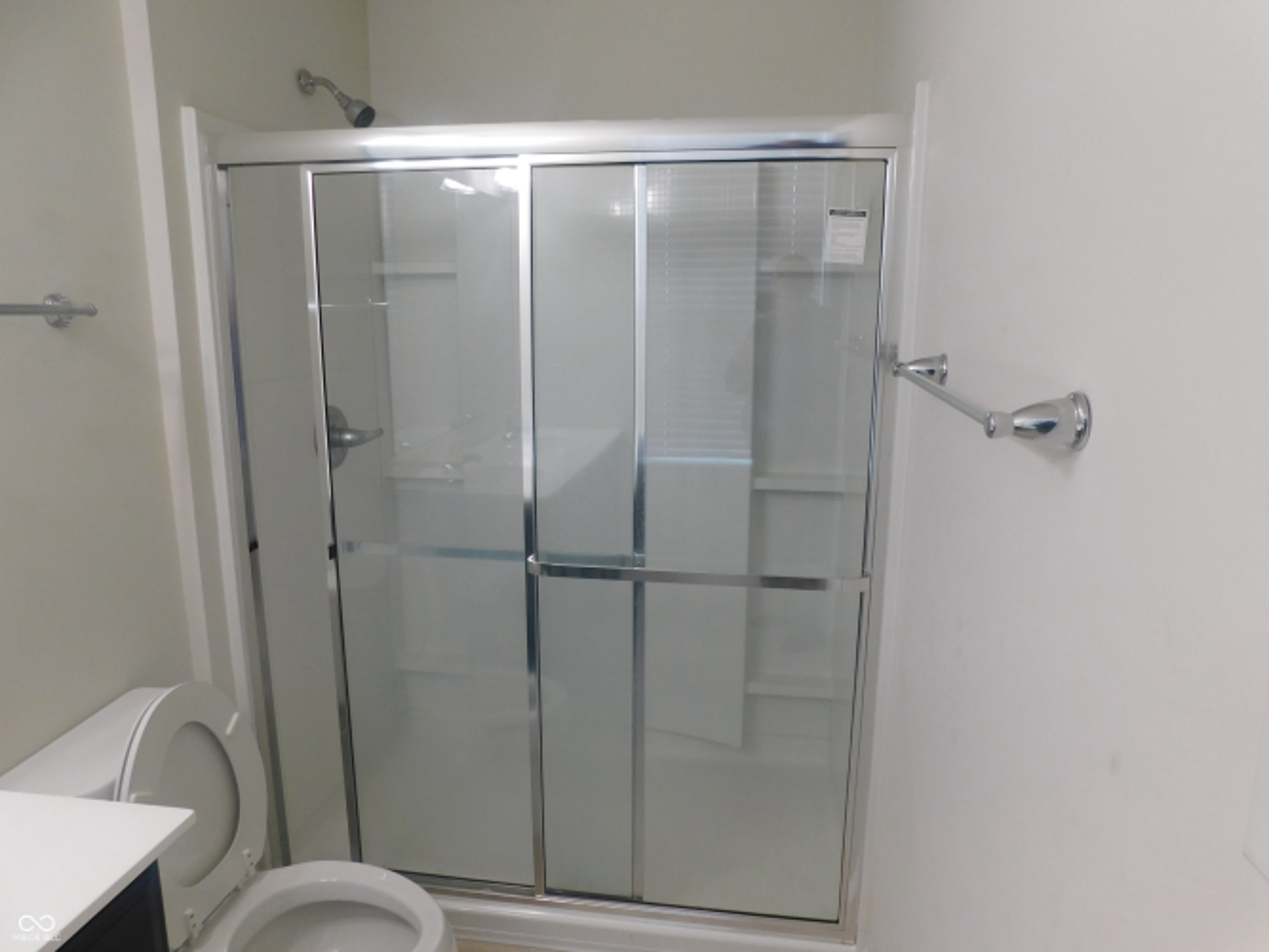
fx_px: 843
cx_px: 634
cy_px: 476
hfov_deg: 73.9
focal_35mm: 23
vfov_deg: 58.9
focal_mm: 4
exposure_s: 1/30
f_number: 3
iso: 125
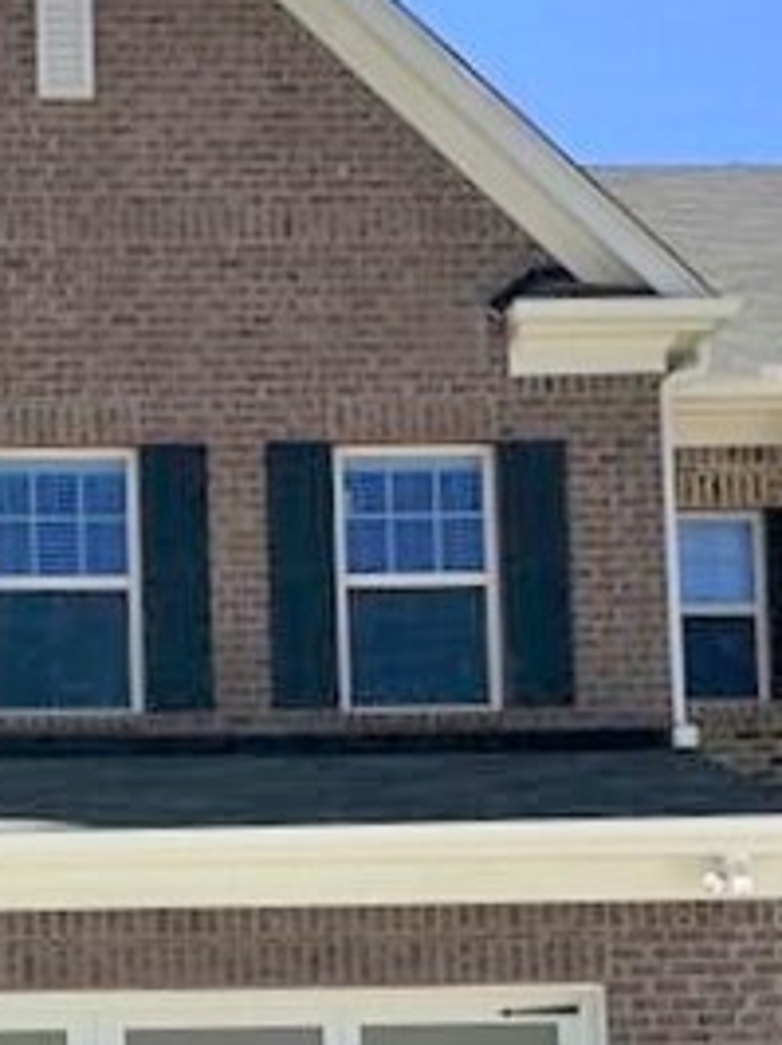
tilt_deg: +6.5
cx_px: -49
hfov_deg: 17.8
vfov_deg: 23.0
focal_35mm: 80
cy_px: 1141
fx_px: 2414
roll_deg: -1.2
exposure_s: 1/2198
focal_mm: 4.15
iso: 25
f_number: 2.2
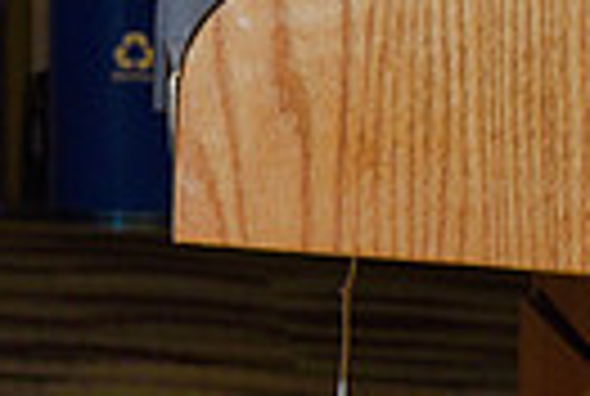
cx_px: -698
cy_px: -461
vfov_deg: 6.3
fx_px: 3482
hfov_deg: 9.0
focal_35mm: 212
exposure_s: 1/60
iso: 1000
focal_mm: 48
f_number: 7.1
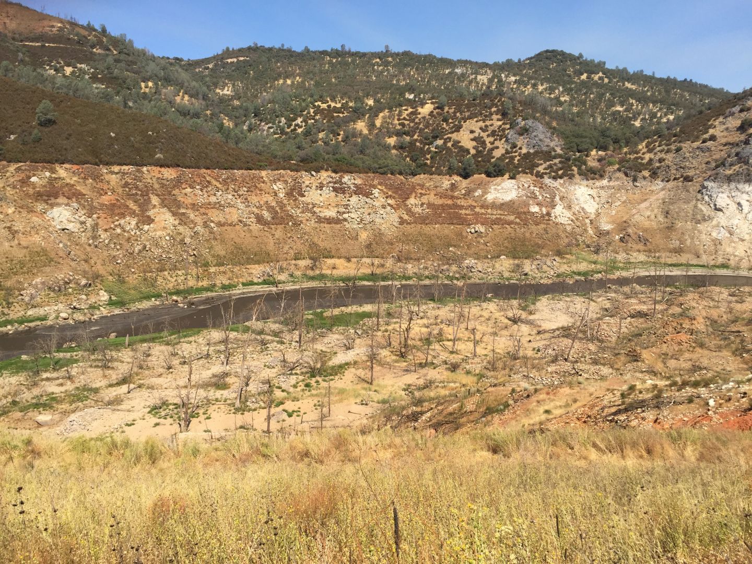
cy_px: 282
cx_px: 376
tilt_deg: -9.6
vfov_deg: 48.2
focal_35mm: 29
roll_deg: -2.9
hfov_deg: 61.7
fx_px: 630
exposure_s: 1/2083
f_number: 2.2
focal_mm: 4.15
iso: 32
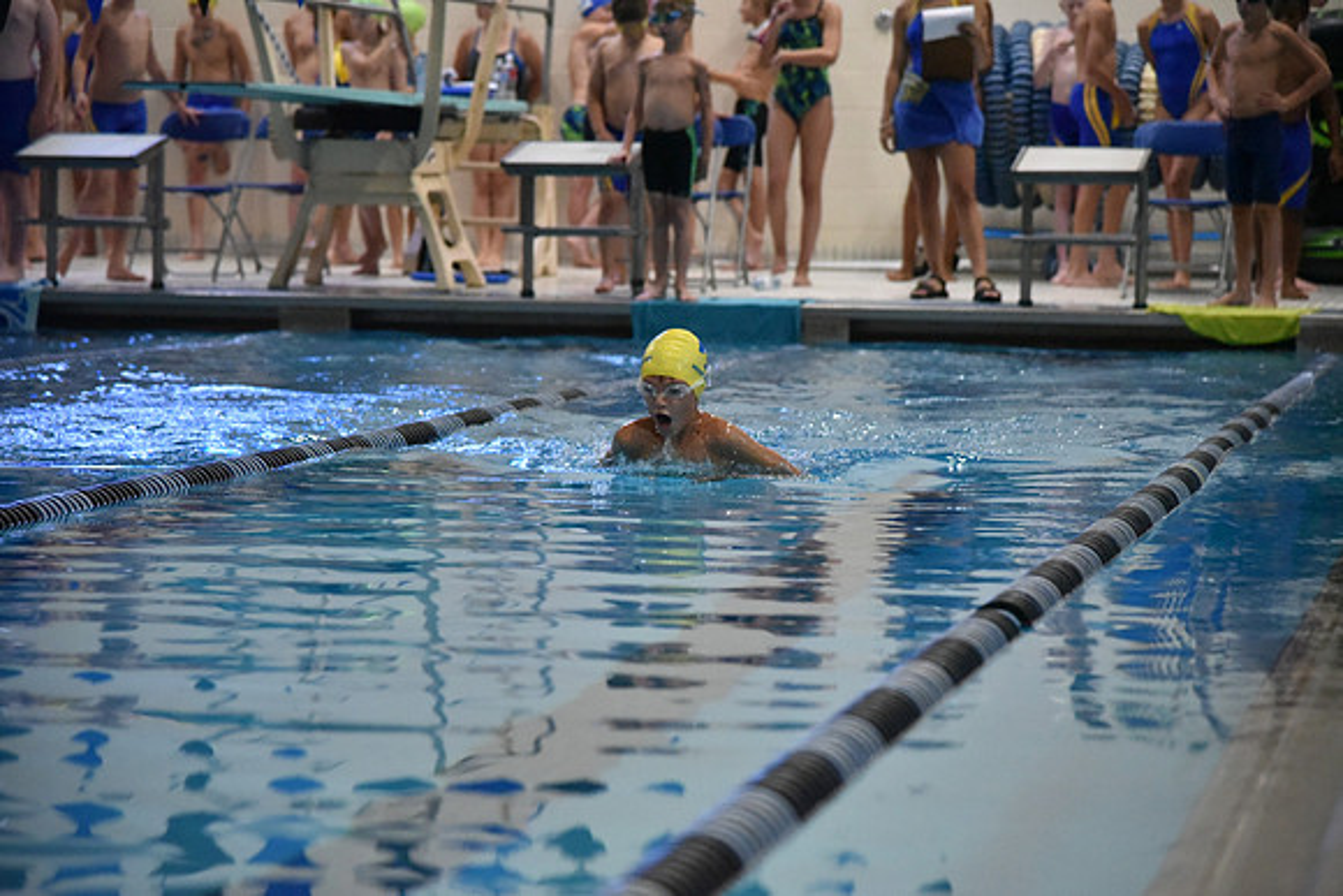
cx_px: 672
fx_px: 4478
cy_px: 448
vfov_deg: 11.4
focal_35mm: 120
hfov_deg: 17.1
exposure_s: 1/640
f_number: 4
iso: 10000
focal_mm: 120
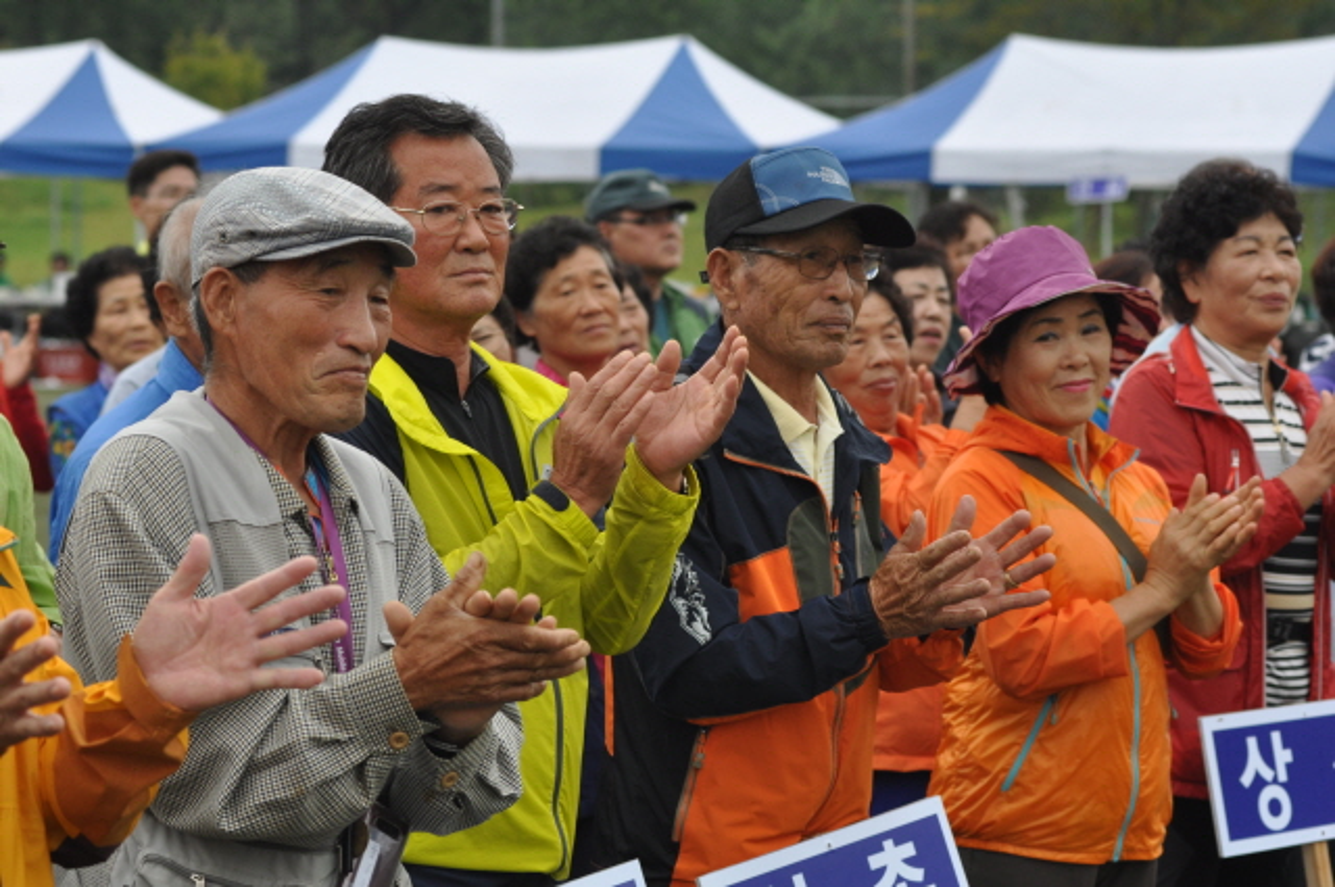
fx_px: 6444
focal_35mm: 174
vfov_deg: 7.9
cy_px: 444
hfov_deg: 11.8
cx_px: 668
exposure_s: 1/500
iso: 360
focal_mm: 116
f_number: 5.6
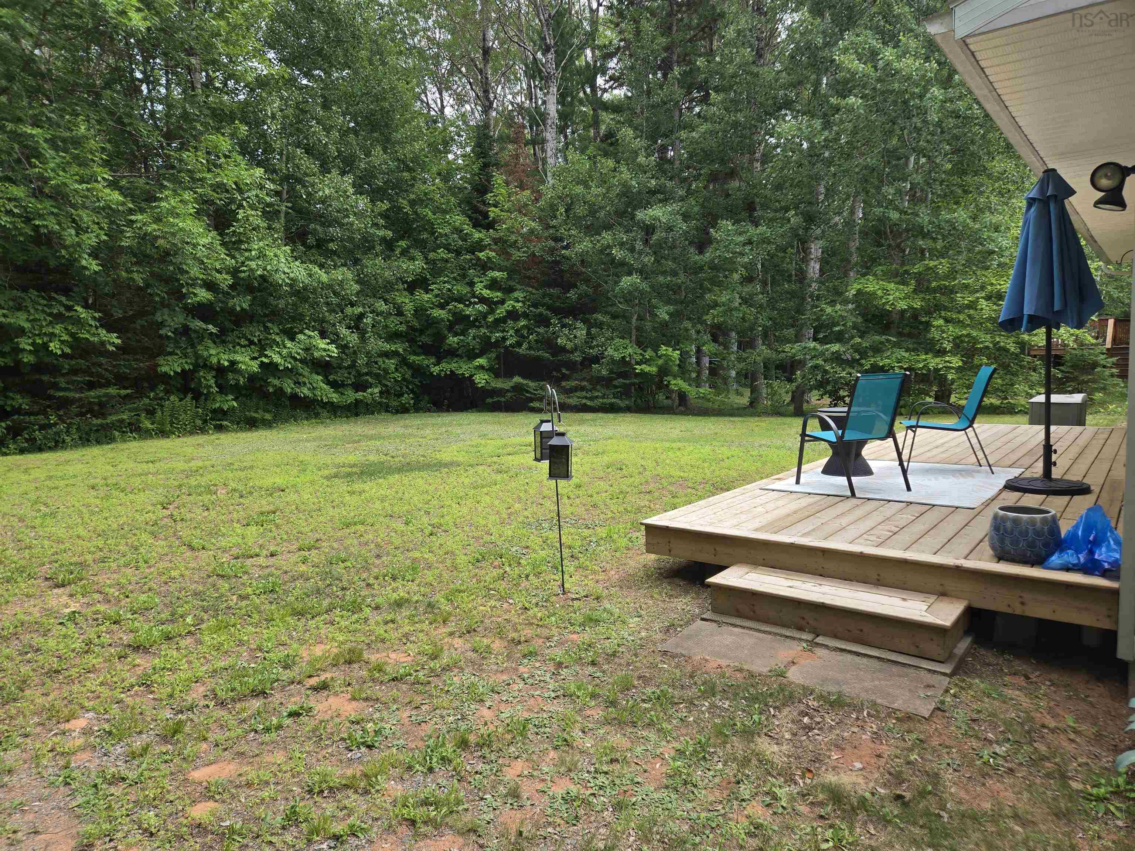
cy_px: 426
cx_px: 568
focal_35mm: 23
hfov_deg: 73.9
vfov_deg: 58.9
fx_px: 754
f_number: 1.8
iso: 25
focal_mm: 5.4
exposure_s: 1/398
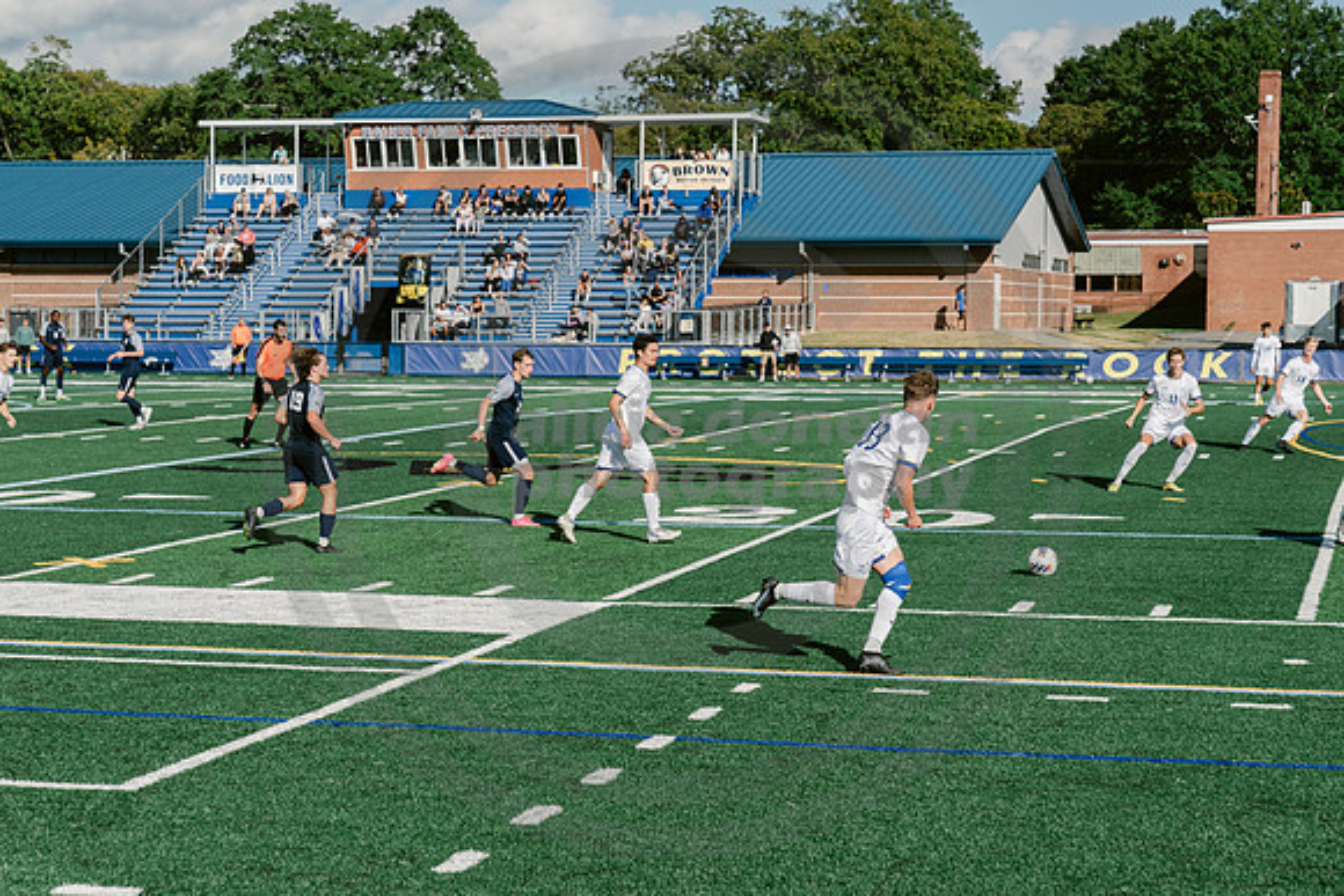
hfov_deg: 27.7
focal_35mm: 73
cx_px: 672
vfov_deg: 18.7
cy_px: 448
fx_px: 2721
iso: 640
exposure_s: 1/4000
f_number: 5.6
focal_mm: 70
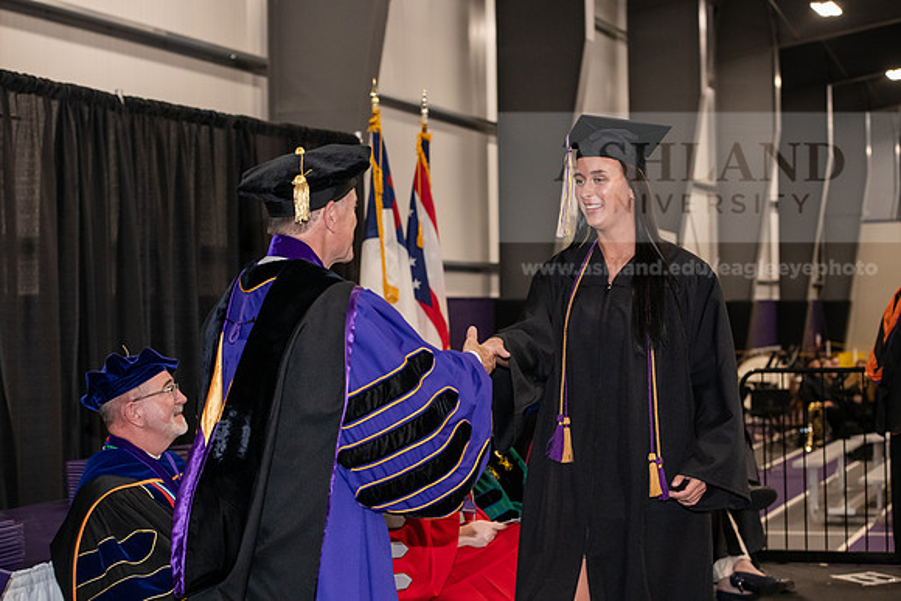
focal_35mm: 70
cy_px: 300
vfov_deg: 19.5
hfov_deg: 28.8
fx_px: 1752
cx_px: 450
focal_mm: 70
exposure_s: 1/200
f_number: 5
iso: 2500
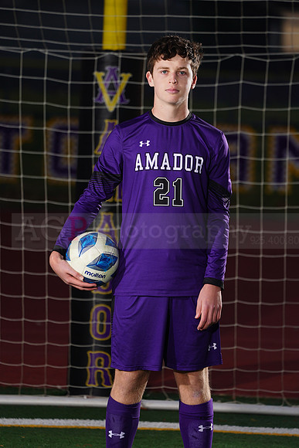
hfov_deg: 3.7
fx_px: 4606
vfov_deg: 5.6
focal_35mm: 370
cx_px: 150
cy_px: 224
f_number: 7.1
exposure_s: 1/200
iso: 200
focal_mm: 370
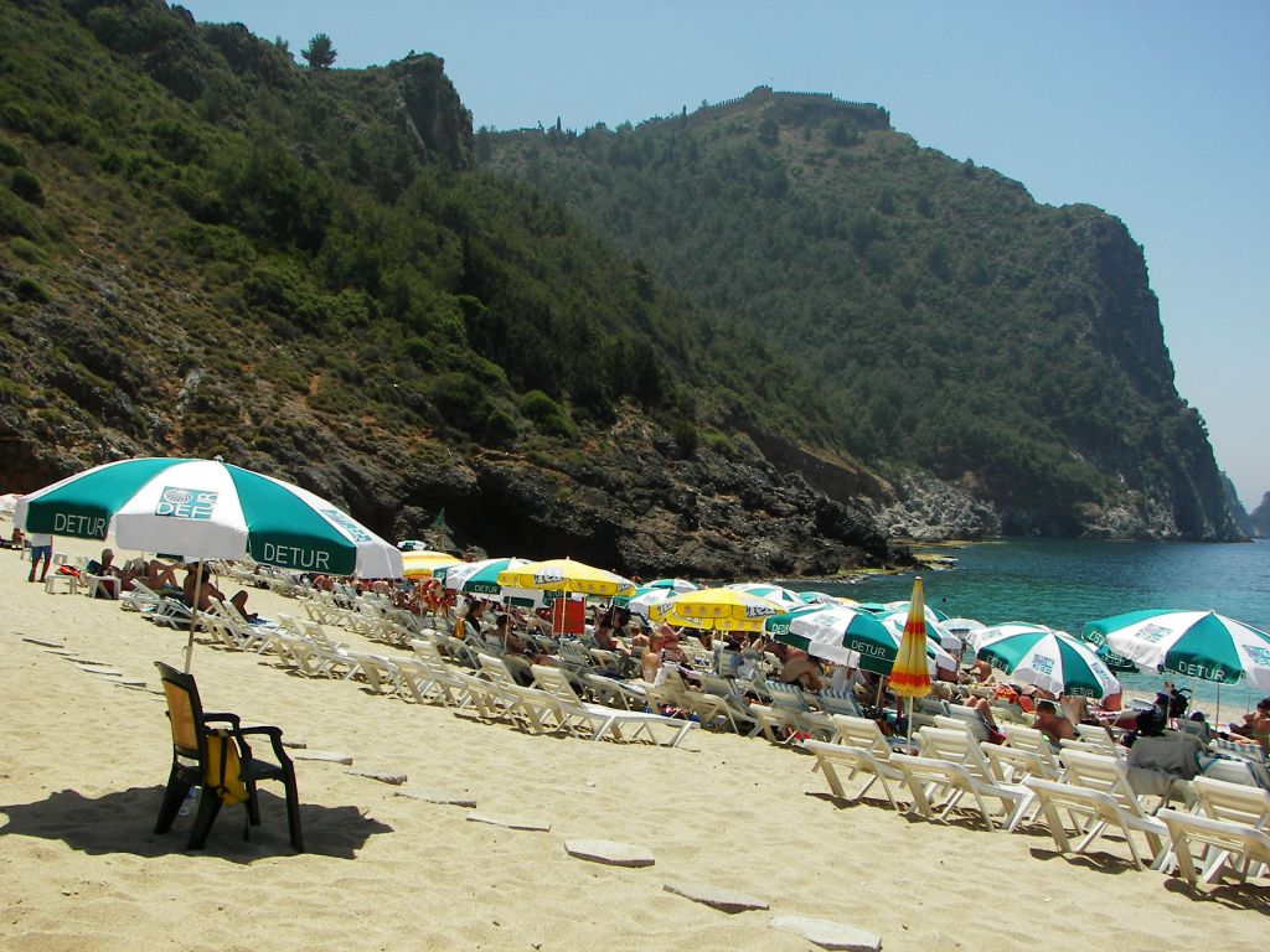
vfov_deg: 32.9
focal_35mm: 44
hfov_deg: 42.9
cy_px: 476
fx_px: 1614
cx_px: 635
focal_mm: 7.3
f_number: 4
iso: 50
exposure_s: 1/800
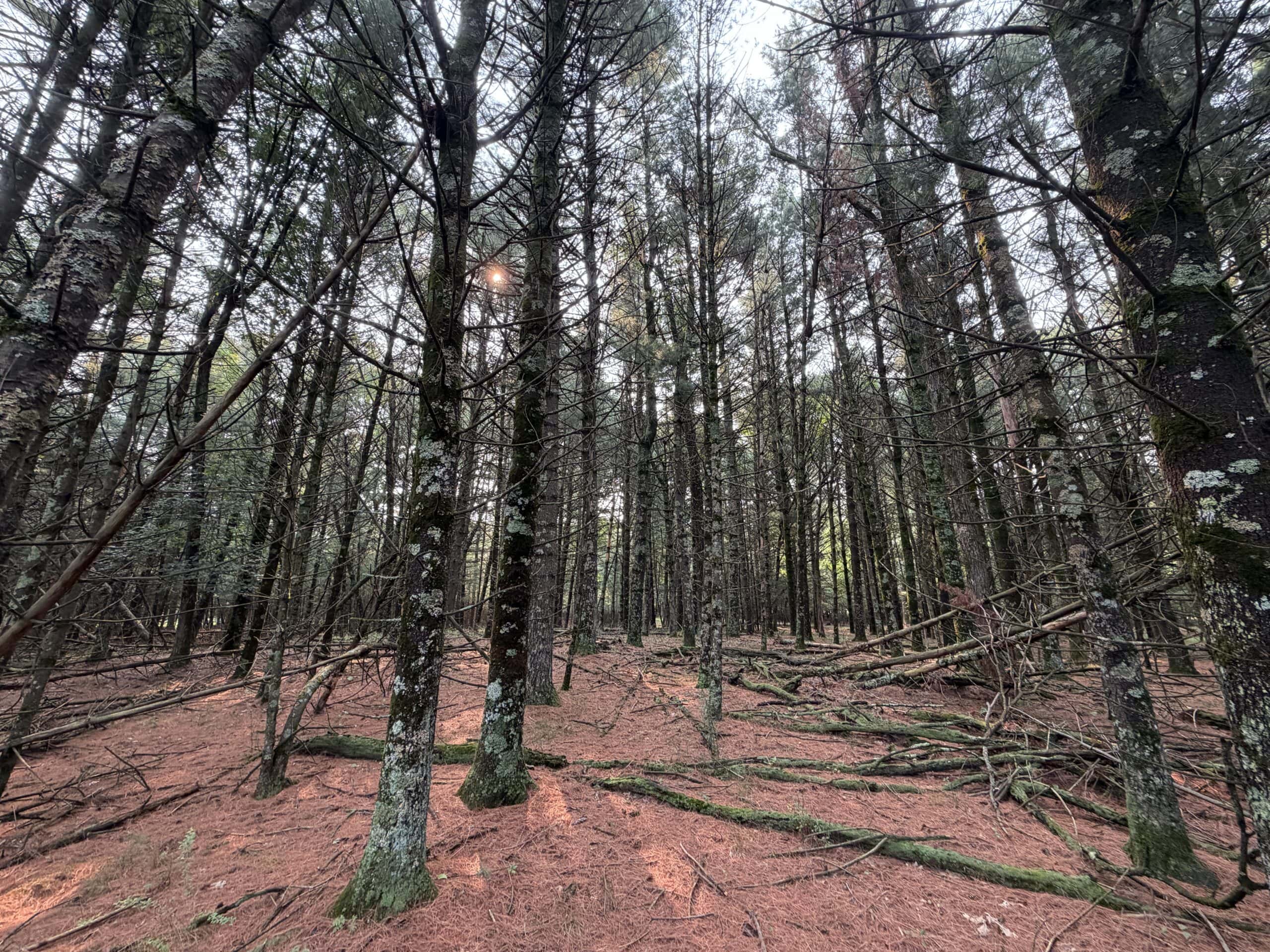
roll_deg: -0.7
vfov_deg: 85.7
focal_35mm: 14
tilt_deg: +15.3
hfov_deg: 102.1
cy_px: 476
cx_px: 635
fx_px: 514
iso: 200
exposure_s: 1/121
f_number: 2.2
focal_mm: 2.22
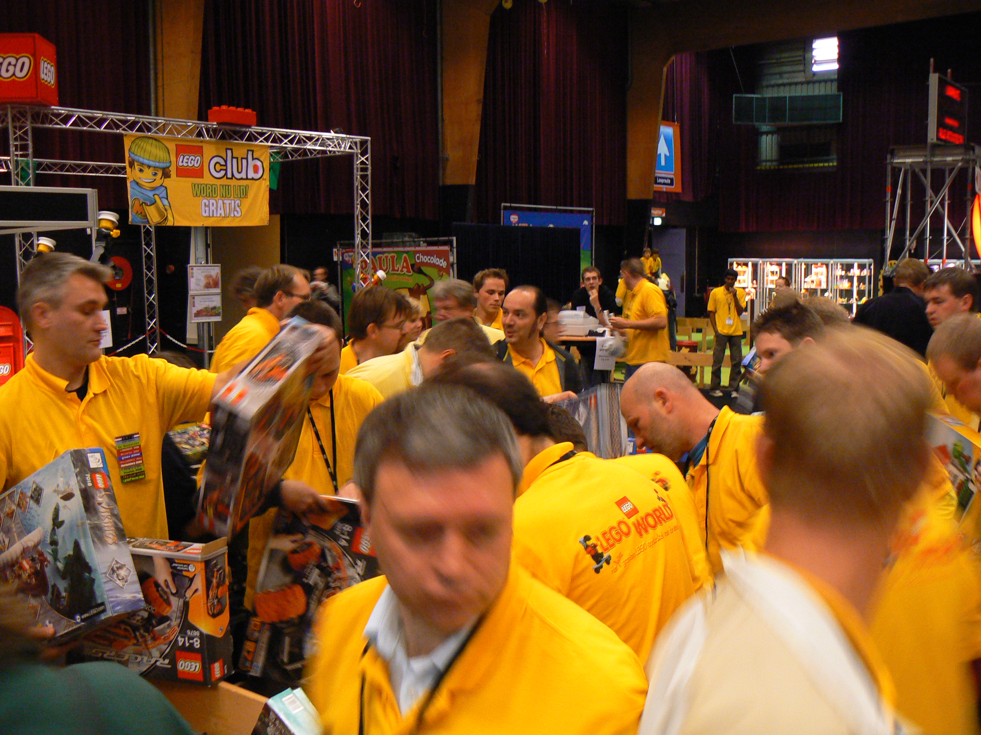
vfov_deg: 39.7
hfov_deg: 51.4
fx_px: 1020
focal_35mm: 36
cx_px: 490
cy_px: 368
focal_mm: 6
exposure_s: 1/10
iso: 200
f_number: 2.8
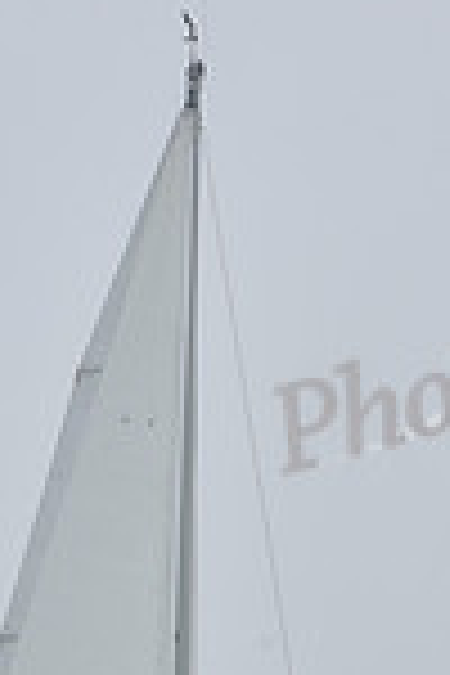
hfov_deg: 5.1
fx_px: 5081
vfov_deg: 7.4
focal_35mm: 271
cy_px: 1071
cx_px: 43
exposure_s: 1/800
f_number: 11
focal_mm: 70
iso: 250
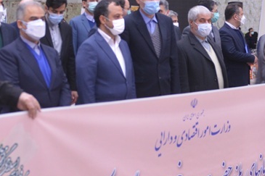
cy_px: 64
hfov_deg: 25.3
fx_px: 581
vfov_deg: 17.2
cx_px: 62
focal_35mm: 79
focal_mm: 24
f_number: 3.2
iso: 1000
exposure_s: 1/50
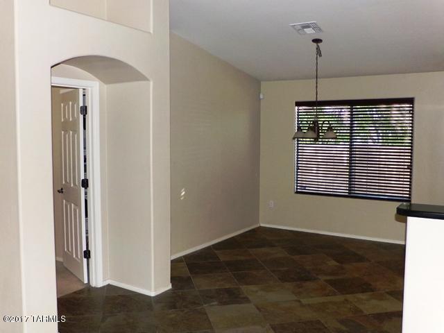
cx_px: 222
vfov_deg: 42.9
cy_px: 166
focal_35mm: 33
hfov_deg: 55.4
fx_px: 423
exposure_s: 1/34
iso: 250
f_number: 3.4
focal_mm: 5.9
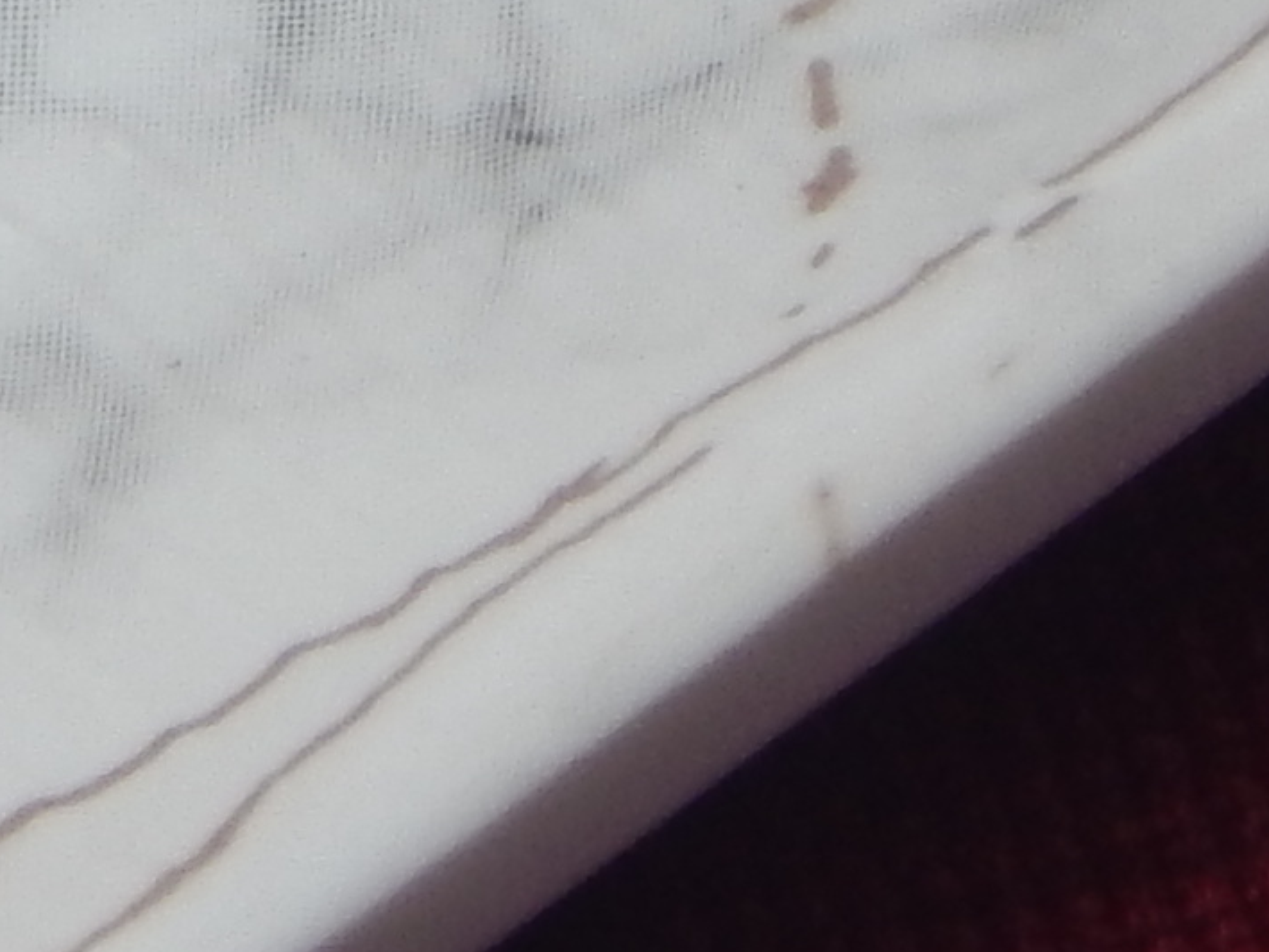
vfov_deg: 2.0
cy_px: -1392
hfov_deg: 2.7
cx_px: -510
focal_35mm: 741
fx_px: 27169
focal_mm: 20.5
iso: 125
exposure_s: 1/100
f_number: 4.6
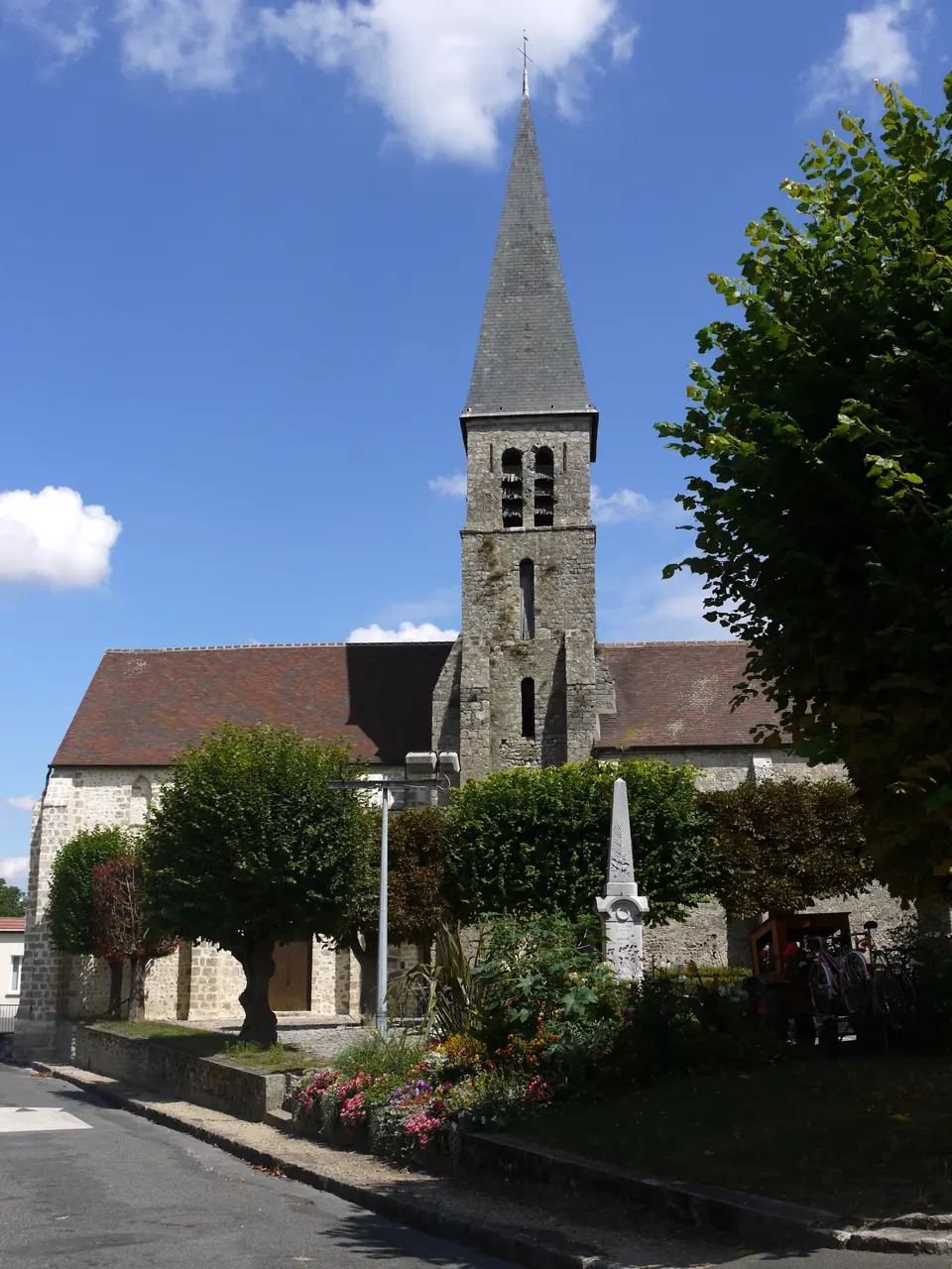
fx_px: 1320
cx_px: 476
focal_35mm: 36
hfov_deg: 39.7
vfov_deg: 51.4
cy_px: 634
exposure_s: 1/800
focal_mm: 18
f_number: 6.3
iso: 100
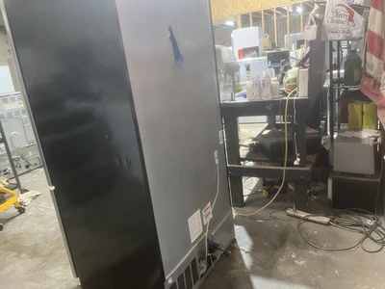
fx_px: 289
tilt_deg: -14.9
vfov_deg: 53.1
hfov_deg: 67.3
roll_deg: +8.0
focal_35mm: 26
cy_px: 144
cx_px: 192
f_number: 1.6
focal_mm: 5.1
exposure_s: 1/60
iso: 250
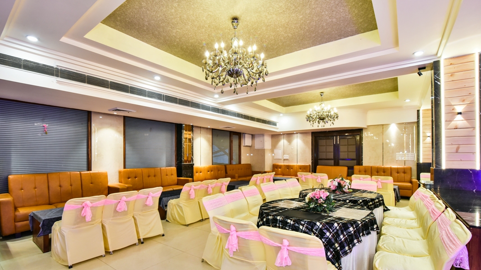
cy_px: 153
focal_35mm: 17
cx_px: 238
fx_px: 217
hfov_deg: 95.9
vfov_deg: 63.7
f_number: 6.3
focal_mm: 16
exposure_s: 1/40
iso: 1600
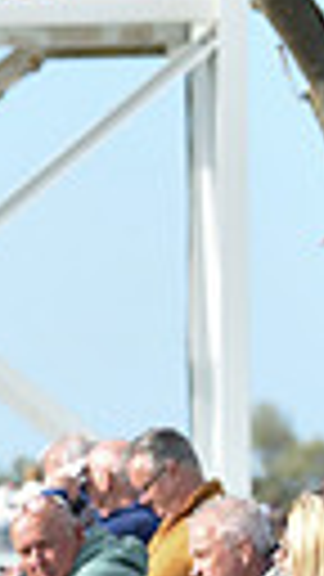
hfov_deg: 2.1
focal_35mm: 568
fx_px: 8675
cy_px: 736
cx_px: -630
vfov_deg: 3.8
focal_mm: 120
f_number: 5
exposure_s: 1/1000
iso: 400
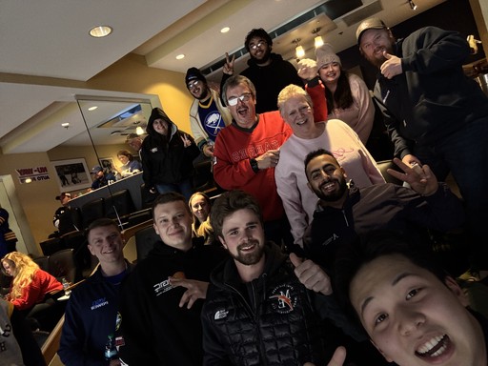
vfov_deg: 58.9
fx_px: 324
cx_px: 244
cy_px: 183
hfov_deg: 73.9
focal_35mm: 23
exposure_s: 1/60
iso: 160
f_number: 1.9
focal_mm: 2.69
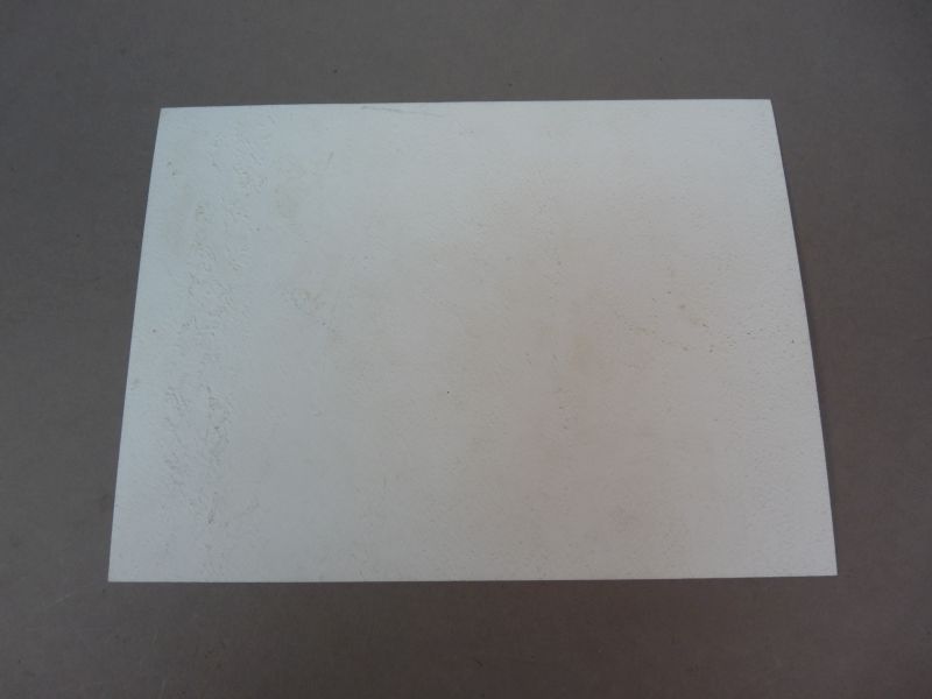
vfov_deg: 51.4
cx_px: 466
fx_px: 727
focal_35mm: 27
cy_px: 350
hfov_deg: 65.3
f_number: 2.8
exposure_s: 1/50
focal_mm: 4.8
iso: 100
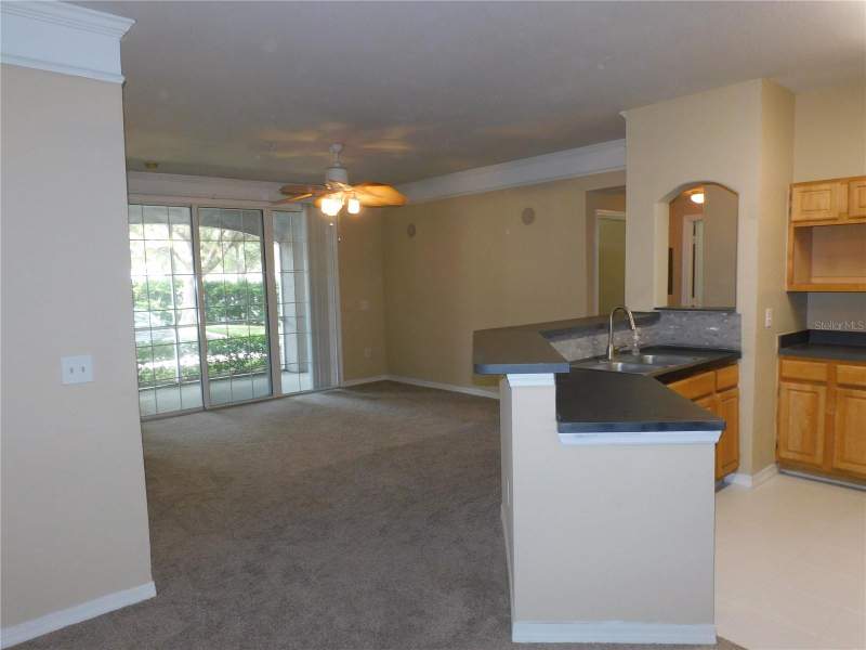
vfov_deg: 56.8
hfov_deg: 71.6
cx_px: 433
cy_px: 325
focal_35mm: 24
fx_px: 600
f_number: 3.3
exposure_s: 1/30
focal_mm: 4.3
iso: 200
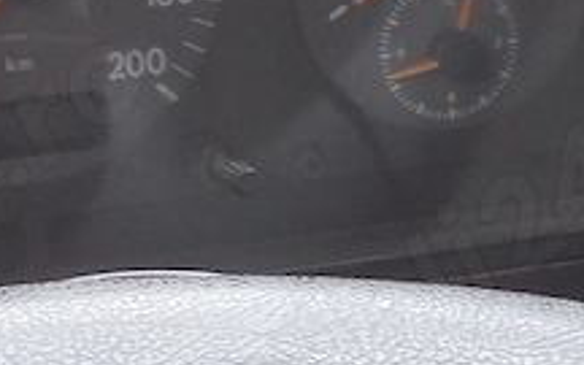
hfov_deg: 11.0
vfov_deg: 6.9
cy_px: 306
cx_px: 168
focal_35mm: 191
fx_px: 3040
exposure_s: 1/30
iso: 125
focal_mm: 6.9
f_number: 3.9
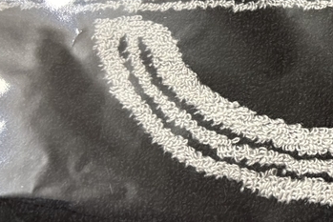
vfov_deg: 14.5
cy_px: 1
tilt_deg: -54.7
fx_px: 861
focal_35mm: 93
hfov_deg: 19.6
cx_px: 467
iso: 400
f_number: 1.6
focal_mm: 5.96
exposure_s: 1/50
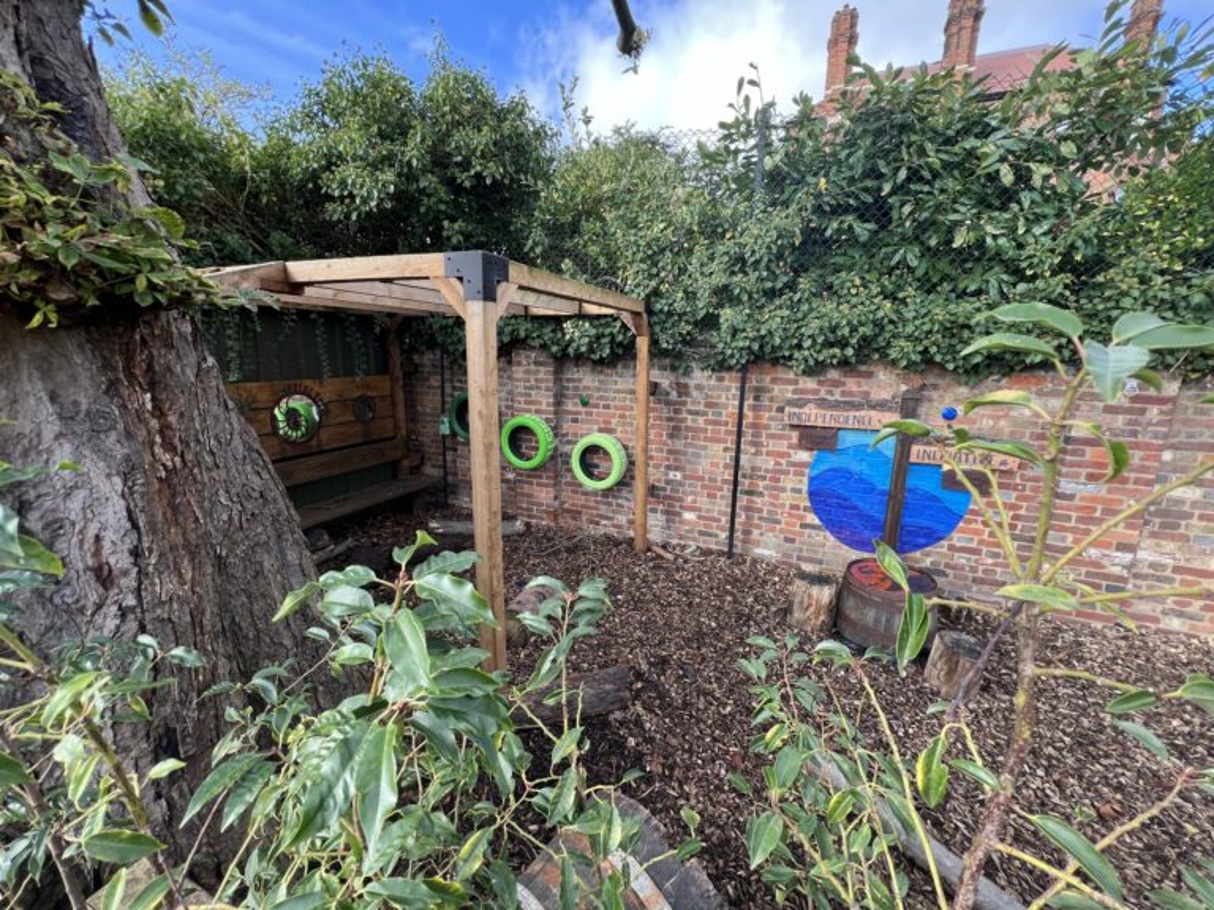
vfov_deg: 89.9
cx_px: 607
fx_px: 456
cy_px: 455
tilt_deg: -12.2
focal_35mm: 13
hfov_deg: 106.2
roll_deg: -1.1
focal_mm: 1.57
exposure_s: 1/139
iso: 32
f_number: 1.8
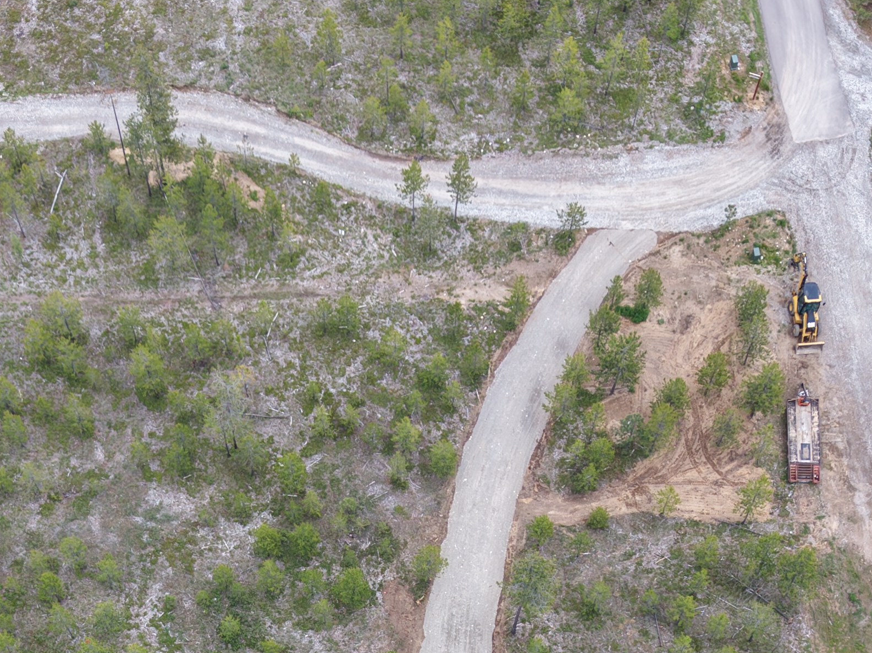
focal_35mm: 62
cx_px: 335
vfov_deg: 21.7
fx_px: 1562
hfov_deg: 31.1
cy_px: 812
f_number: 1.8
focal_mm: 8.67
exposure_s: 1/800
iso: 120
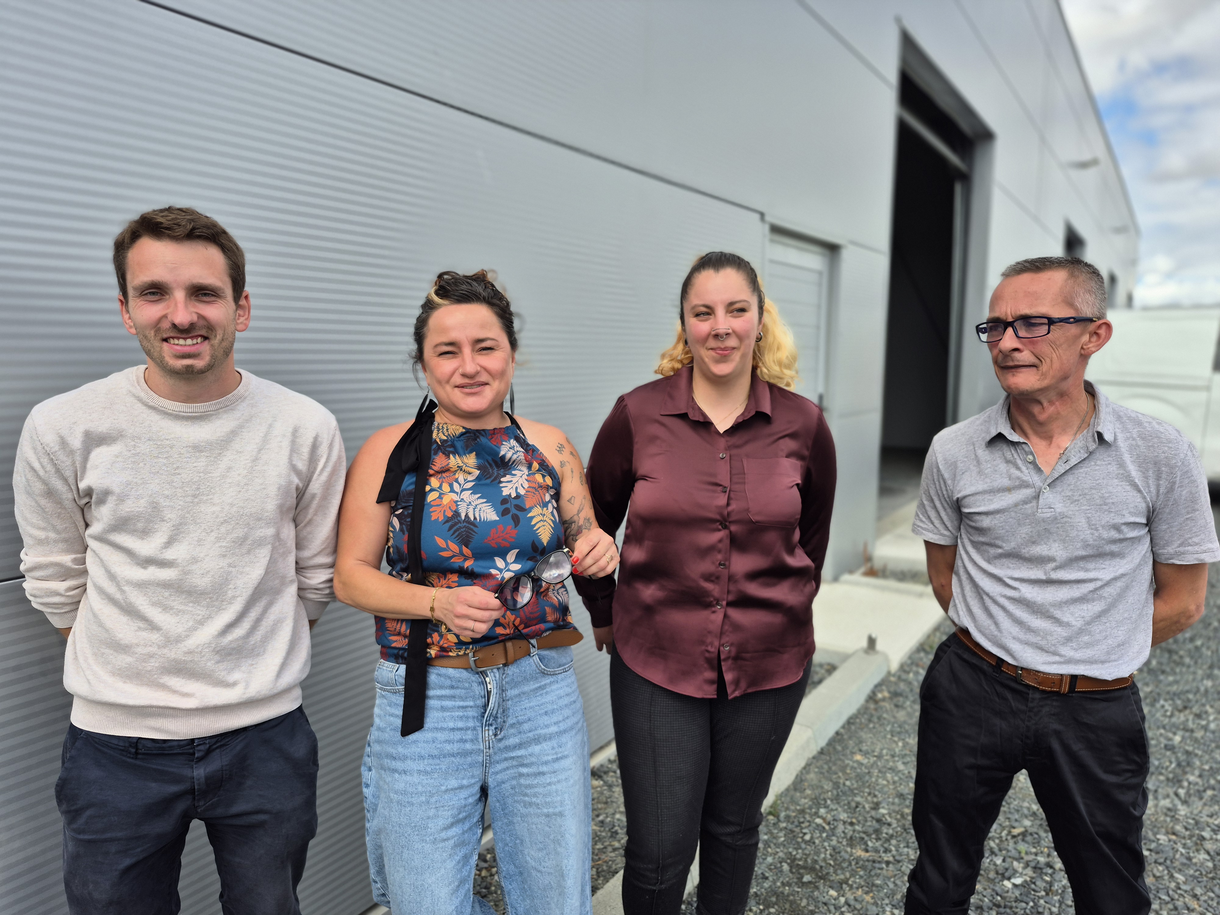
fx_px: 811
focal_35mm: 23
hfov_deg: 73.9
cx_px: 610
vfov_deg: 58.9
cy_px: 458
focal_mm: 5.4
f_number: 1.8
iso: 25
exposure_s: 1/1028
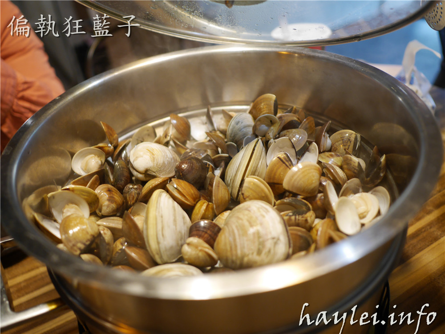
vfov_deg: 46.8
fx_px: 386
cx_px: 222
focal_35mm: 30
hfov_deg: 60.0
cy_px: 167
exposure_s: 1/60
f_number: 1.7
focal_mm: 15
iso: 400
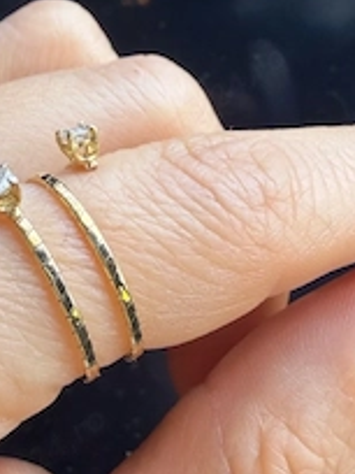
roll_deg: -1.7
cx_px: 77
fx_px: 643
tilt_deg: -40.9
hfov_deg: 30.2
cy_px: 132
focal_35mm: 47
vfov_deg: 39.6
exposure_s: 1/121
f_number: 2.2
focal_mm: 2.22
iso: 160
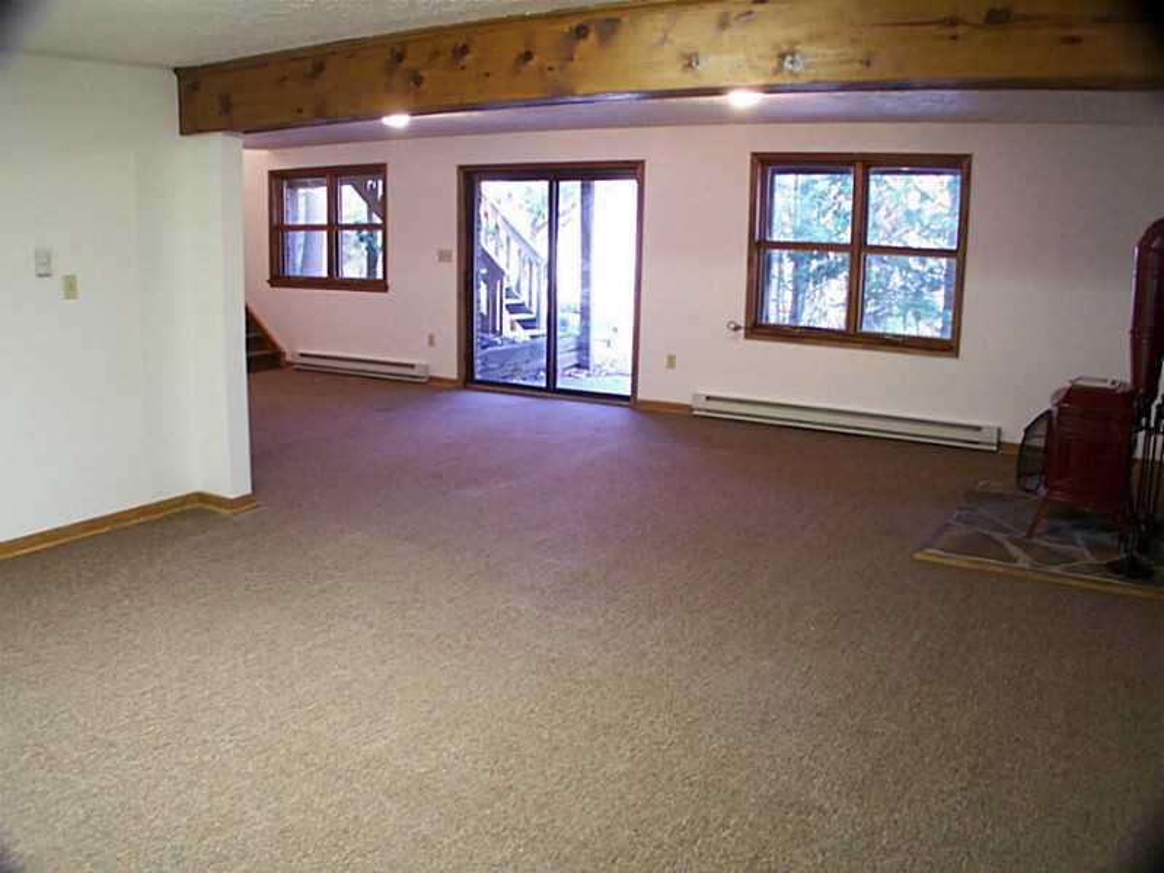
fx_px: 1278
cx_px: 582
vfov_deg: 37.7
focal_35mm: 38
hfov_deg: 49.0
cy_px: 436
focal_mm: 6.3
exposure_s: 1/8
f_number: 2.8
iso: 140
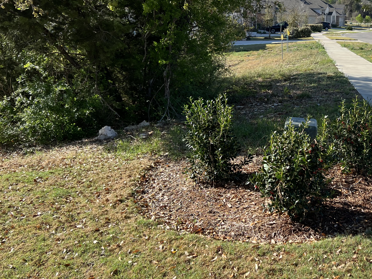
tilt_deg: -19.6
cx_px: 302
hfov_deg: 41.8
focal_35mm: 43
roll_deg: -1.2
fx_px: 462
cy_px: 138
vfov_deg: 33.6
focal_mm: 5.7
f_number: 1.5
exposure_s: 1/1698
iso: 50
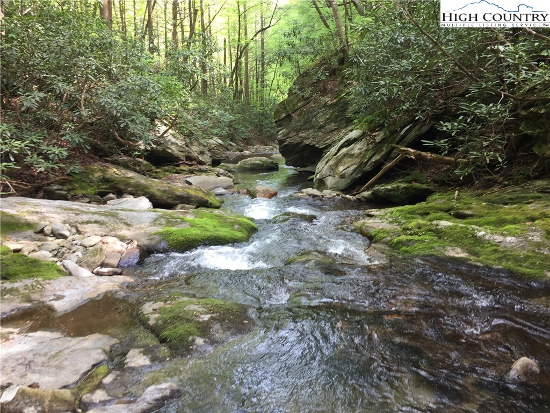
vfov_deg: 48.2
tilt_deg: -8.8
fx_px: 461
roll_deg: +0.5
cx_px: 275
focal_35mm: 29
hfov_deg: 61.7
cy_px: 206
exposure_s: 1/120
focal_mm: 4.15
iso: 50
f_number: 2.2
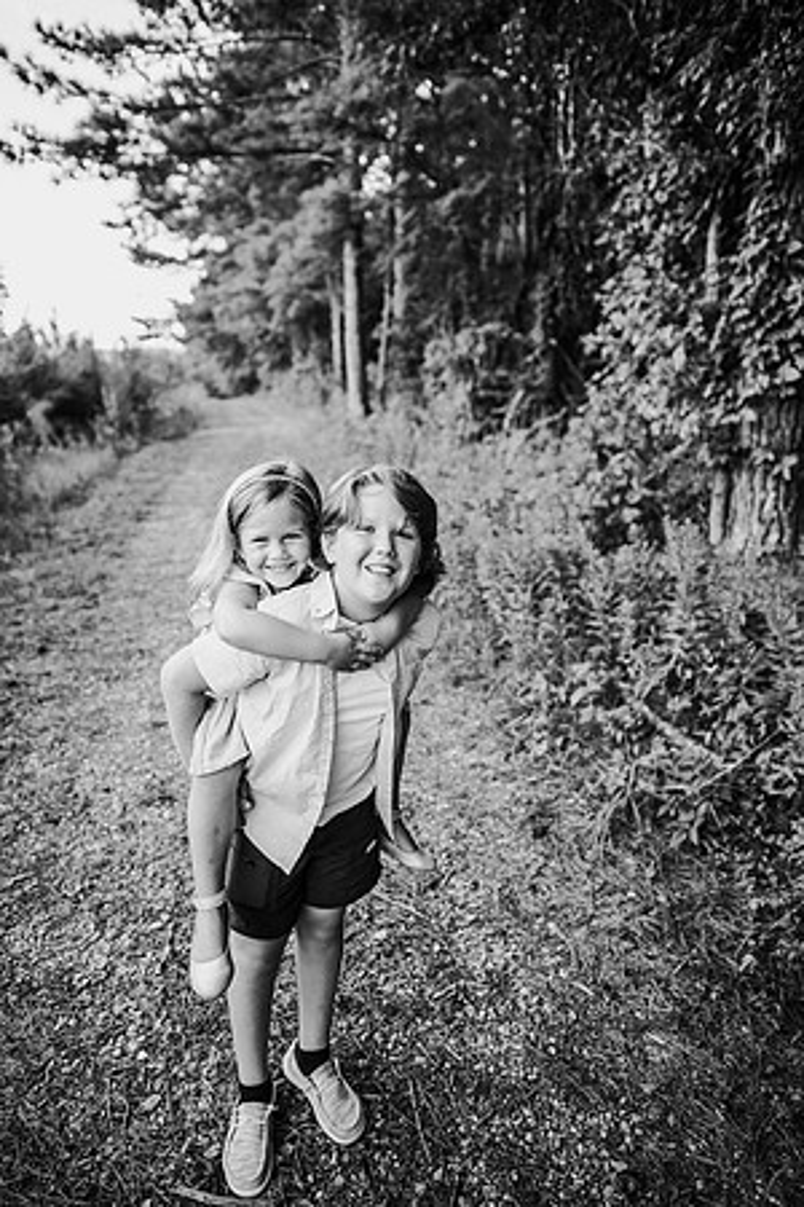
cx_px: 402
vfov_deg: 73.7
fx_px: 804
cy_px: 604
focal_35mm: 24
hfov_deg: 53.1
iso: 320
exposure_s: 1/250
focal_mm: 24
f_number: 2.2
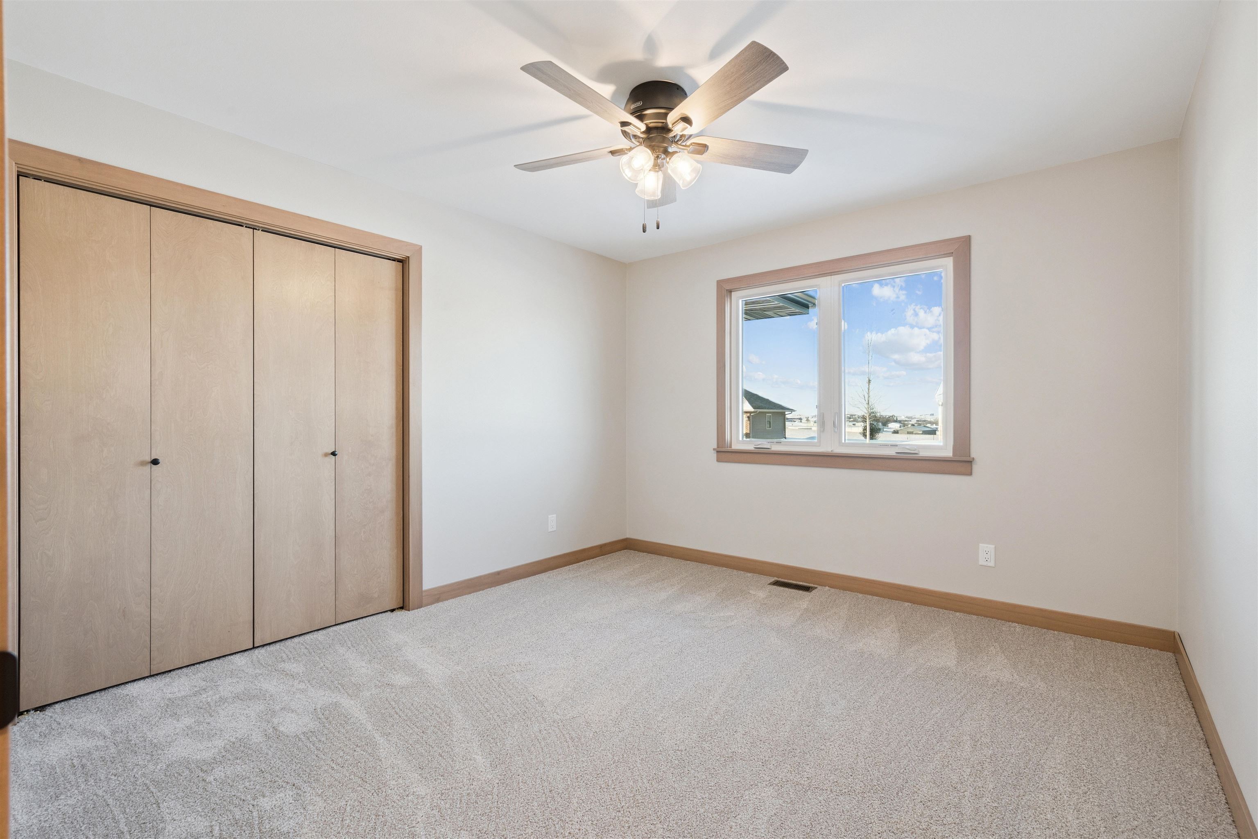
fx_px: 559
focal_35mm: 16
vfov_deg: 73.7
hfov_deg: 96.7
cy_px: 420
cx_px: 629
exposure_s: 1/40
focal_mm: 16
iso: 800
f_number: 10
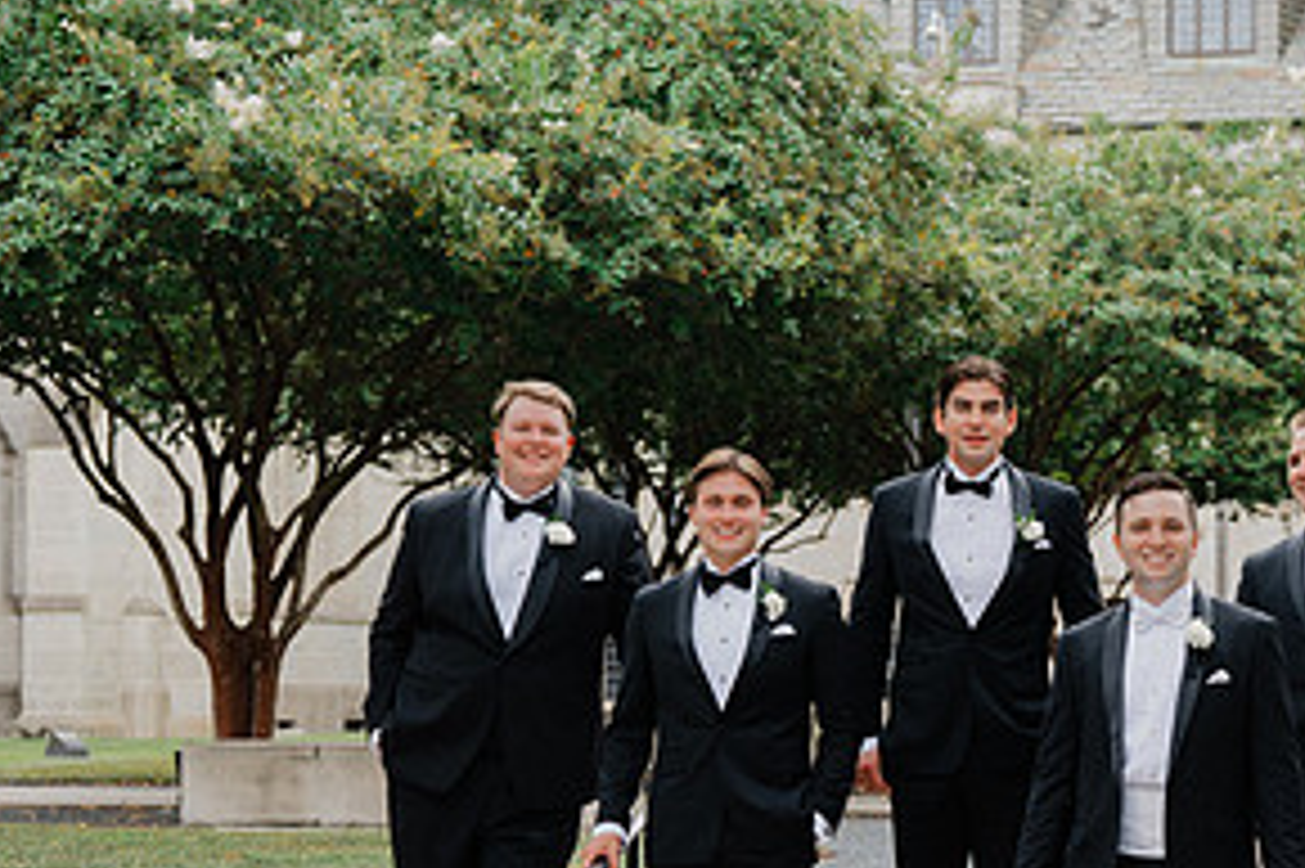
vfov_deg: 14.7
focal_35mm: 92
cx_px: 990
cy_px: 708
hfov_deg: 21.9
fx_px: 3333
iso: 250
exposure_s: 1/250
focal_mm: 46
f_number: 4
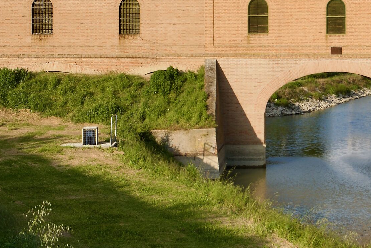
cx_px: 363
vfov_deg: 13.5
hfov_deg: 19.7
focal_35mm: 101
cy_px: 61
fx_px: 1041
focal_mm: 31.5
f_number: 10
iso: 200
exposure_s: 1/180
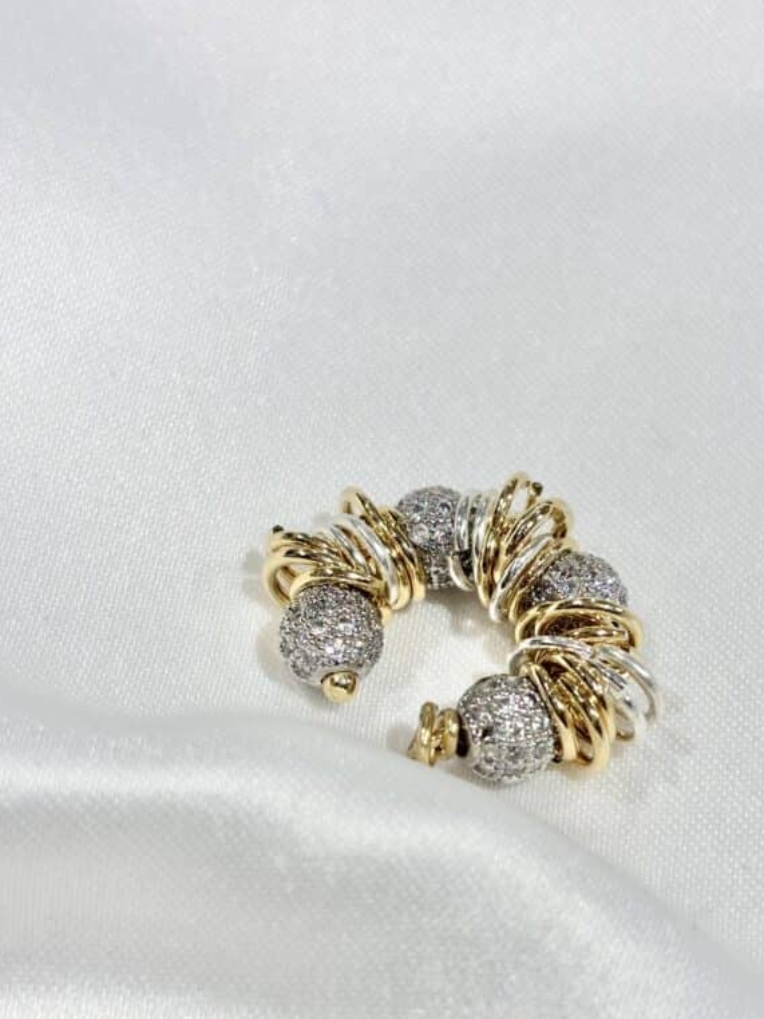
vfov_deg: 27.6
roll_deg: +5.4
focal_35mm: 70
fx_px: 2059
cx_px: 483
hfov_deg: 21.0
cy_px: 663
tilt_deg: -41.3
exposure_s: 1/295
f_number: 1.6
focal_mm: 5.96
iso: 32
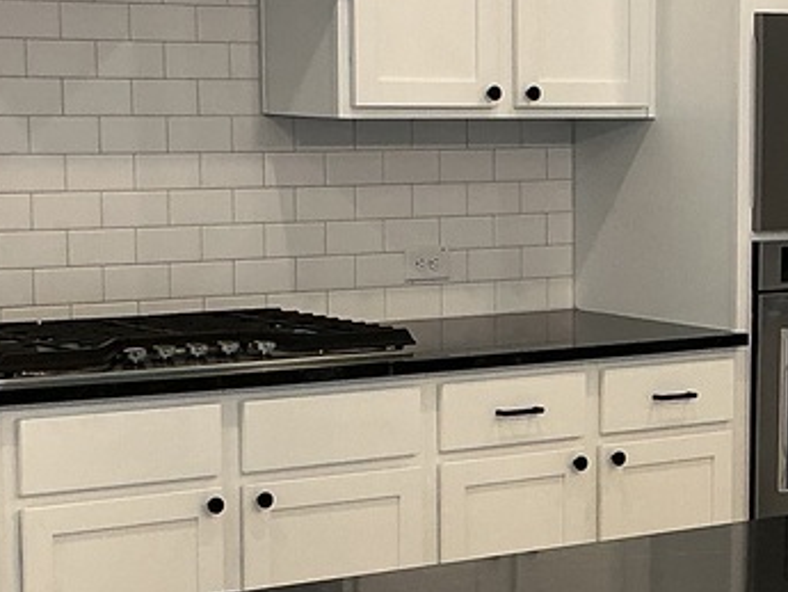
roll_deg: -1.3
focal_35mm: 121
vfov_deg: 12.2
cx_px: 806
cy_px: 478
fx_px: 2755
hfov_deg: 15.9
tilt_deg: -8.6
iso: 50
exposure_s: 1/60
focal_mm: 3
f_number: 1.8
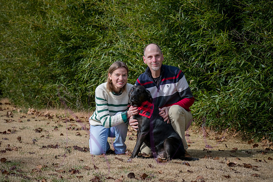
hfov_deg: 20.4
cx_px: 136
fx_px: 758
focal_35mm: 100
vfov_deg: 13.7
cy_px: 91
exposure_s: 1/1000
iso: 400
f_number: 6.3
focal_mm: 100
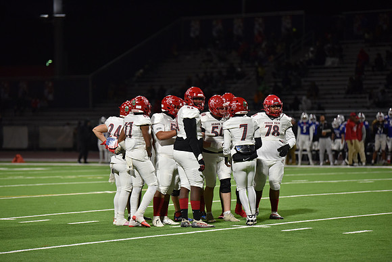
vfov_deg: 8.1
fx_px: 1851
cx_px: 196
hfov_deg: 12.1
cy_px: 131
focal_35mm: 170
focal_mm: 170
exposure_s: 1/500
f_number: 2.8
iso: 1800
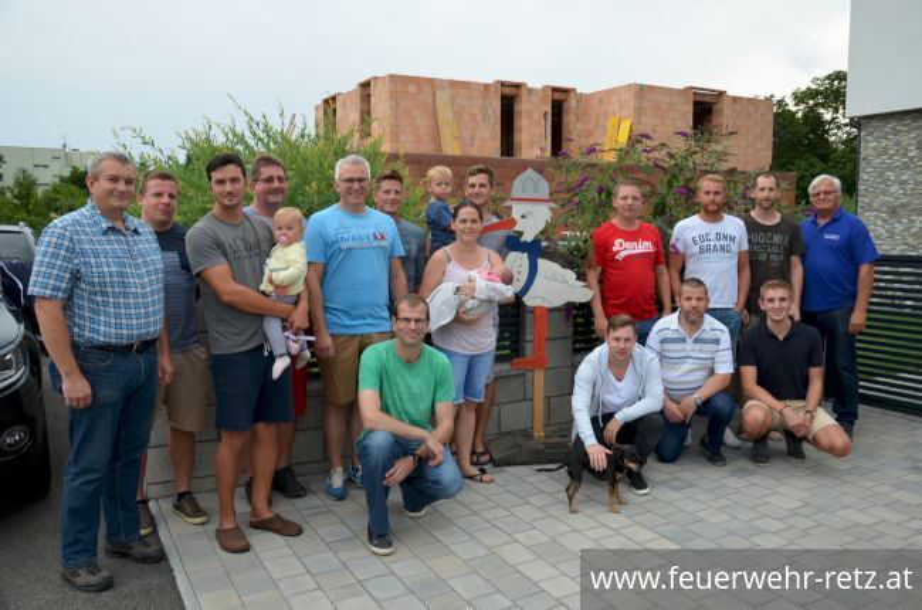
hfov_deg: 67.5
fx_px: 690
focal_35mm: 27
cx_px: 461
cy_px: 305
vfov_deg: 47.7
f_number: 5.6
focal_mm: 18
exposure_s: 1/125
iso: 400
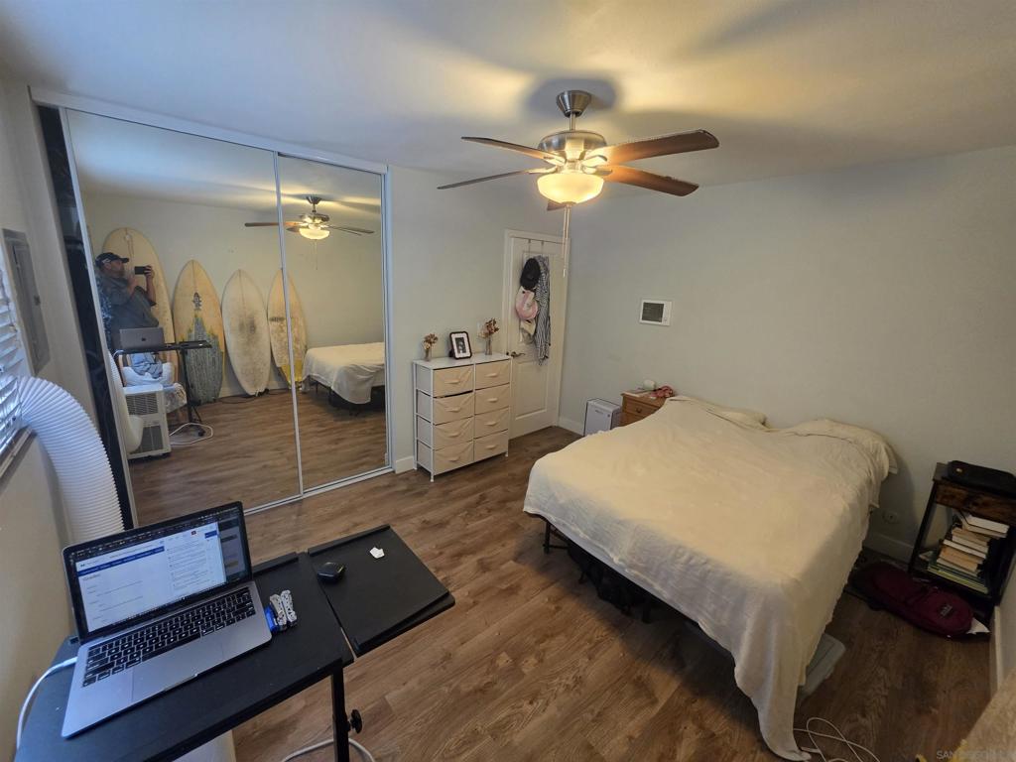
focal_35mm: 13
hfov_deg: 106.2
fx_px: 382
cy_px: 381
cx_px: 508
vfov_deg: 89.9
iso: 200
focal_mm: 2.2
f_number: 1.9
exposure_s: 1/60
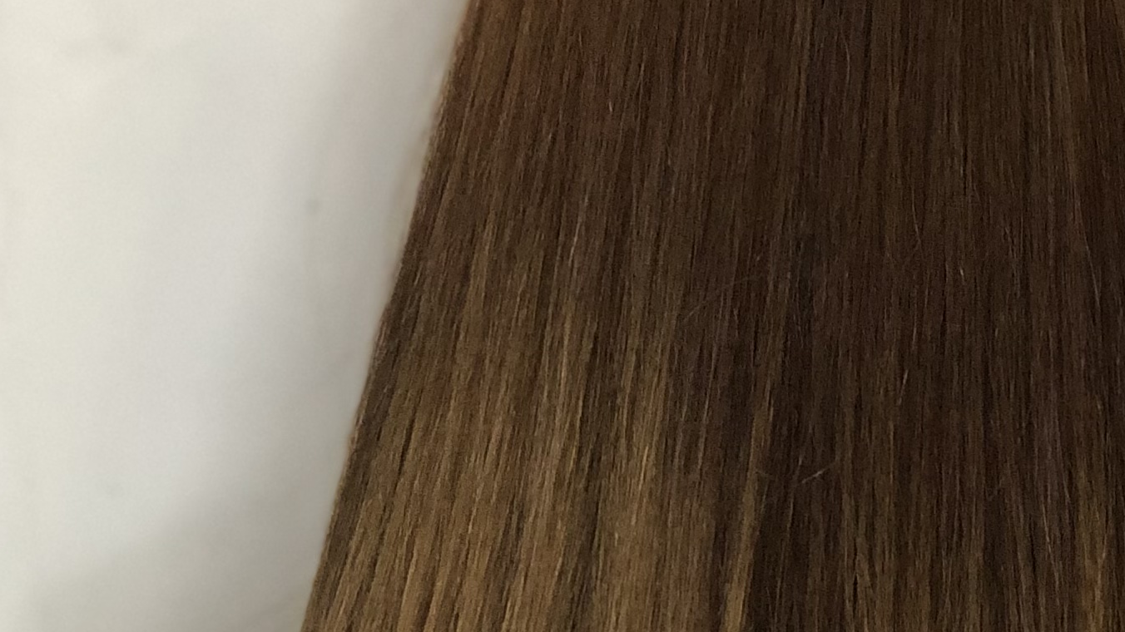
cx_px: 1107
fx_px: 5041
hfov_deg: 12.6
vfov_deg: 7.1
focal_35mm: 169
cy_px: 740
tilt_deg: -4.1
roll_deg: -2.4
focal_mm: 6
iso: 125
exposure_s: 1/25
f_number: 2.4
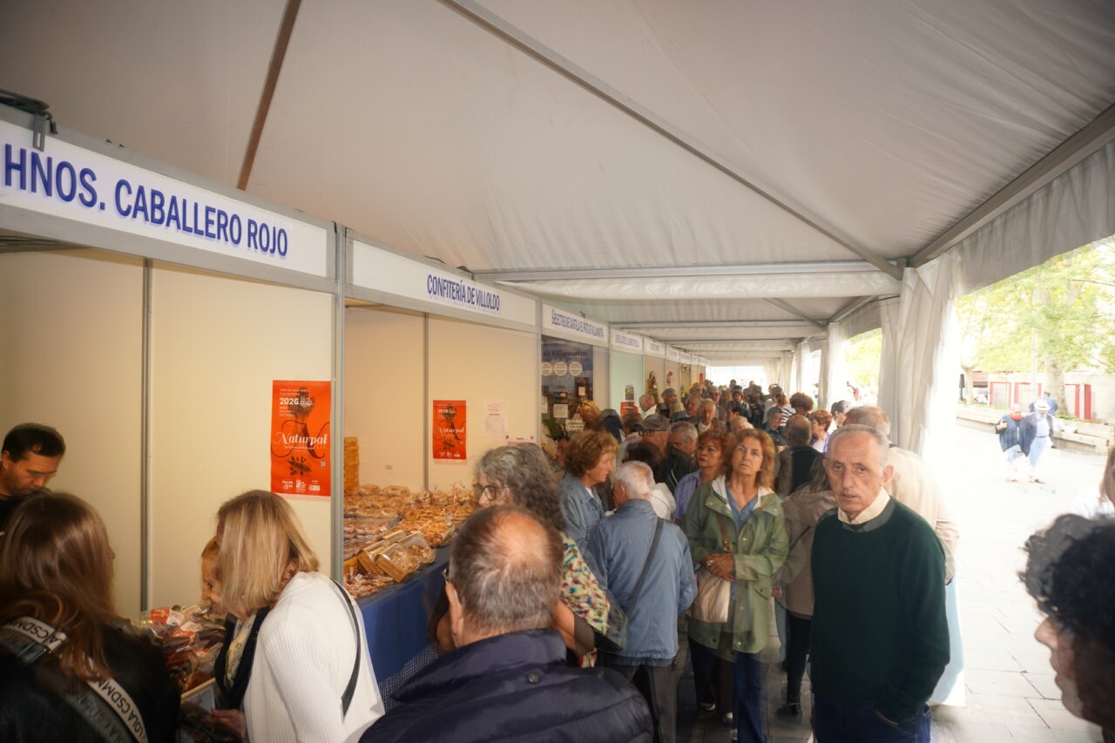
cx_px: 558
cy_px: 372
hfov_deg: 73.8
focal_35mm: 24
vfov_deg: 53.1
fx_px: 743
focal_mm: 16
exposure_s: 1/60
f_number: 4
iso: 250
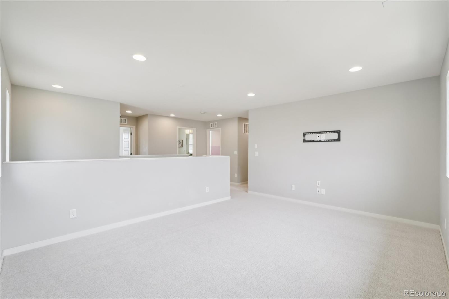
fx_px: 187
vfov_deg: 77.3
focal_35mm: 15
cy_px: 150
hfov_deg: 100.4
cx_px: 224
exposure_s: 1/25
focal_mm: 10
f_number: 8
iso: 800
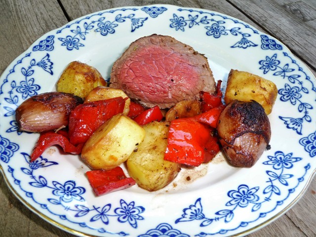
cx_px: 158
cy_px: 118
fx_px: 310
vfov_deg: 41.8
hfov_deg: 54.0
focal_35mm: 34
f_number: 3.6
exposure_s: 1/30
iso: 100
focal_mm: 5.6
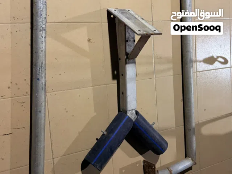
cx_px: 116
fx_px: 161
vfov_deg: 56.8
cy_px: 87
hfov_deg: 71.6
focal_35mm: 24
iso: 500
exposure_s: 1/50
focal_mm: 6.76
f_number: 1.78
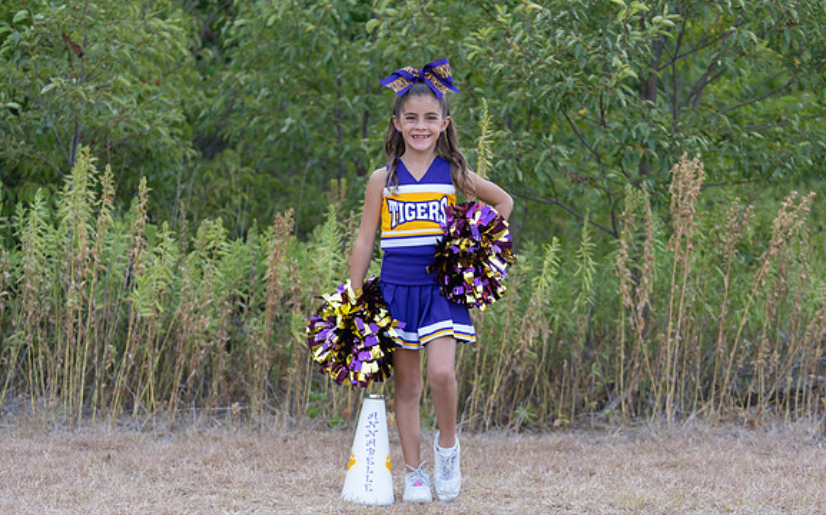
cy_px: 279
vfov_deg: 16.7
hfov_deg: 26.5
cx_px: 414
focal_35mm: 78
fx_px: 1755
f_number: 2.8
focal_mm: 70
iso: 320
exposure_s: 1/320
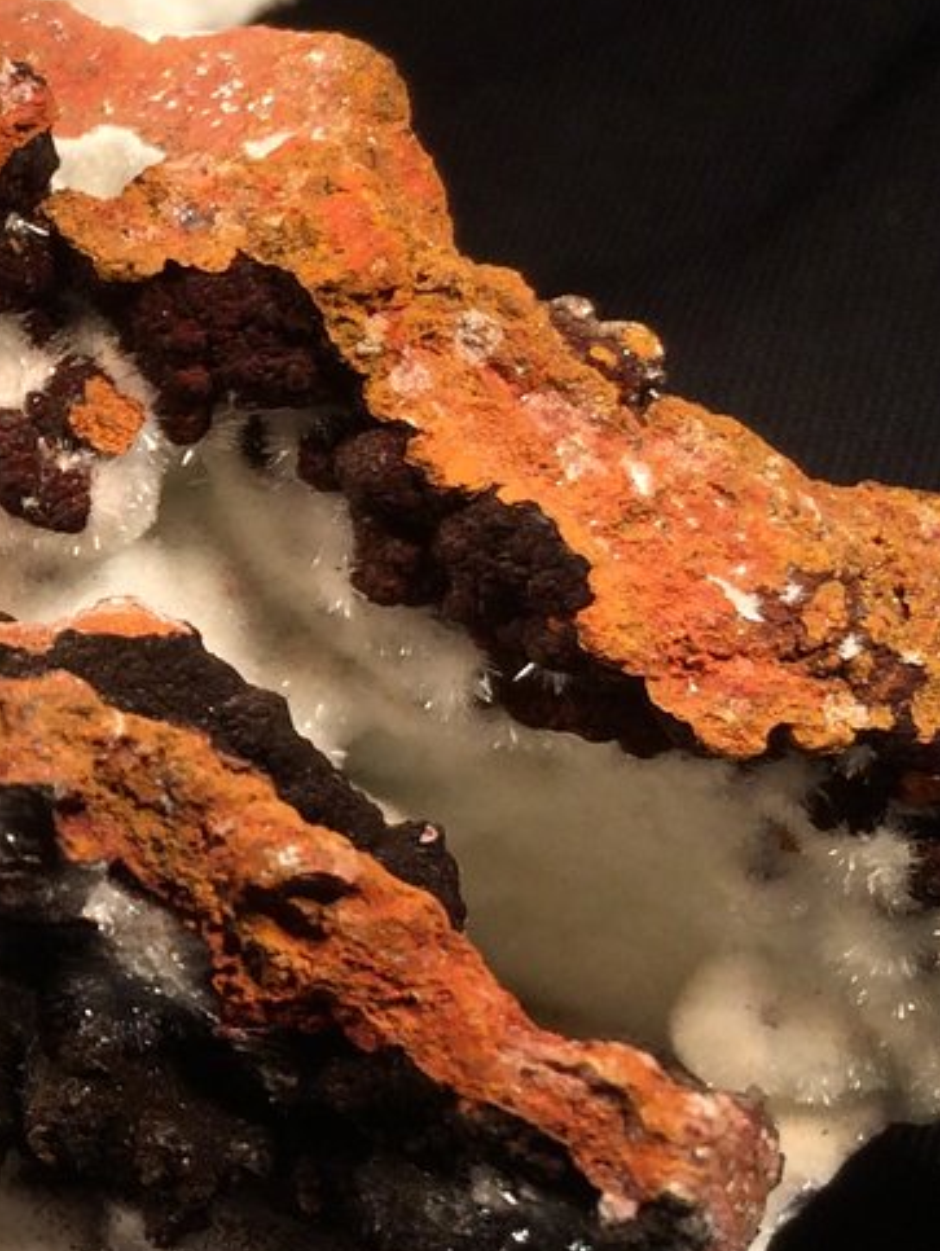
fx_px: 3471
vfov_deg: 20.4
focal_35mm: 96
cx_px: -539
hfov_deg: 14.3
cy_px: 642
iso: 32
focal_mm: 4.15
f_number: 2.2
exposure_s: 1/507
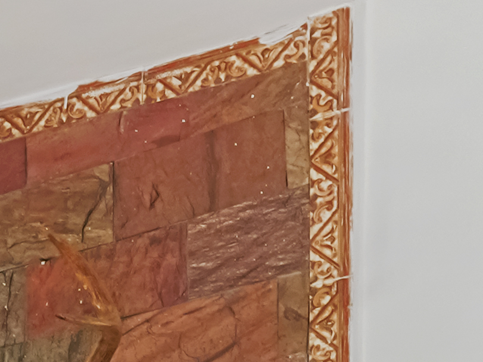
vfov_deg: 7.6
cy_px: 1140
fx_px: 2316
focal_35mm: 166
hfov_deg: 9.6
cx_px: -895
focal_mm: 20
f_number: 7.1
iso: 1000
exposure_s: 1/20
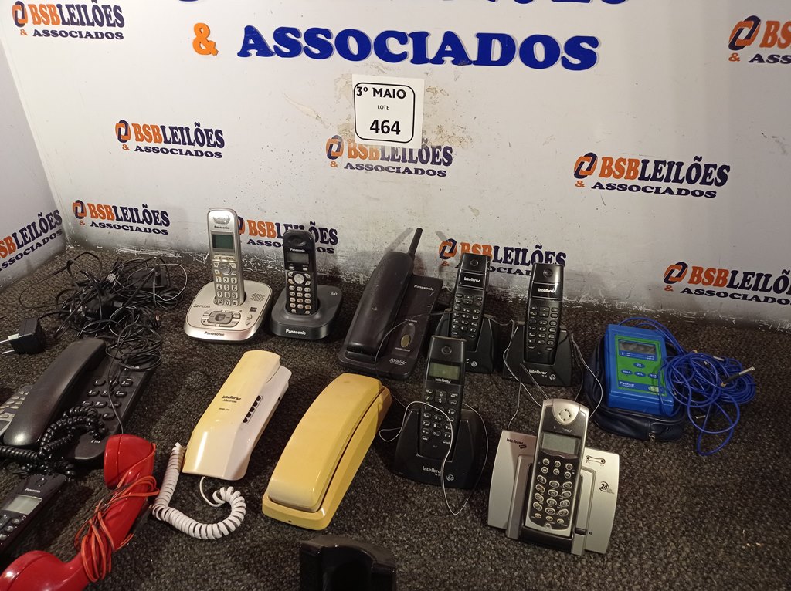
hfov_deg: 63.5
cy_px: 296
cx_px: 396
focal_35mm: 28
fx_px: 639
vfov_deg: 49.7
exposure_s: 1/120
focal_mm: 4.7
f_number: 1.79
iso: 168
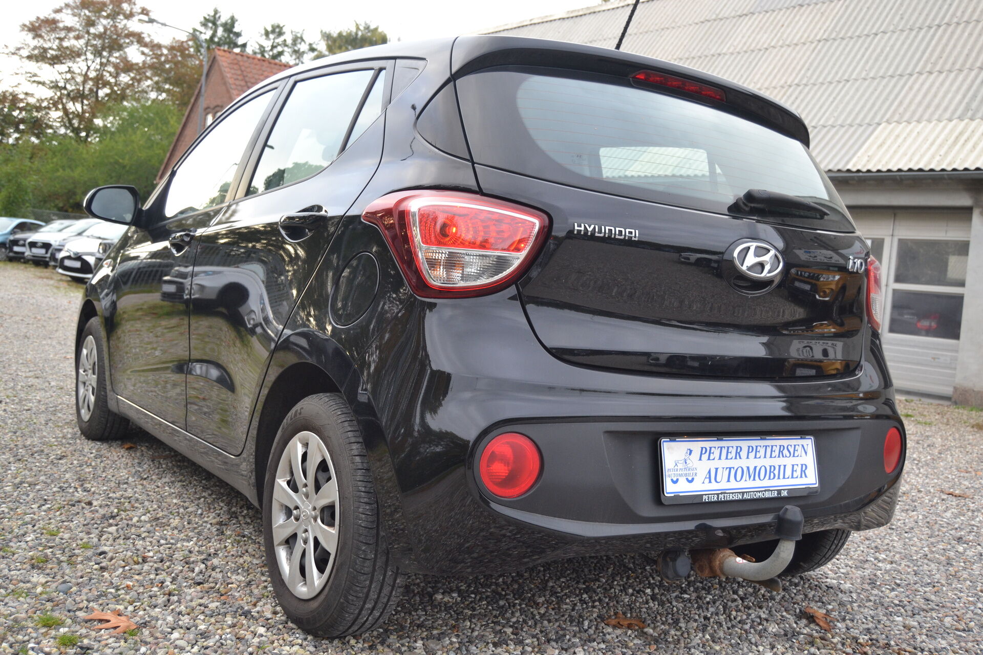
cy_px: 328
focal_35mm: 34
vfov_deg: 38.4
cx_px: 492
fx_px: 942
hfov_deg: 55.1
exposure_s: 1/100
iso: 400
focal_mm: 23
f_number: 5
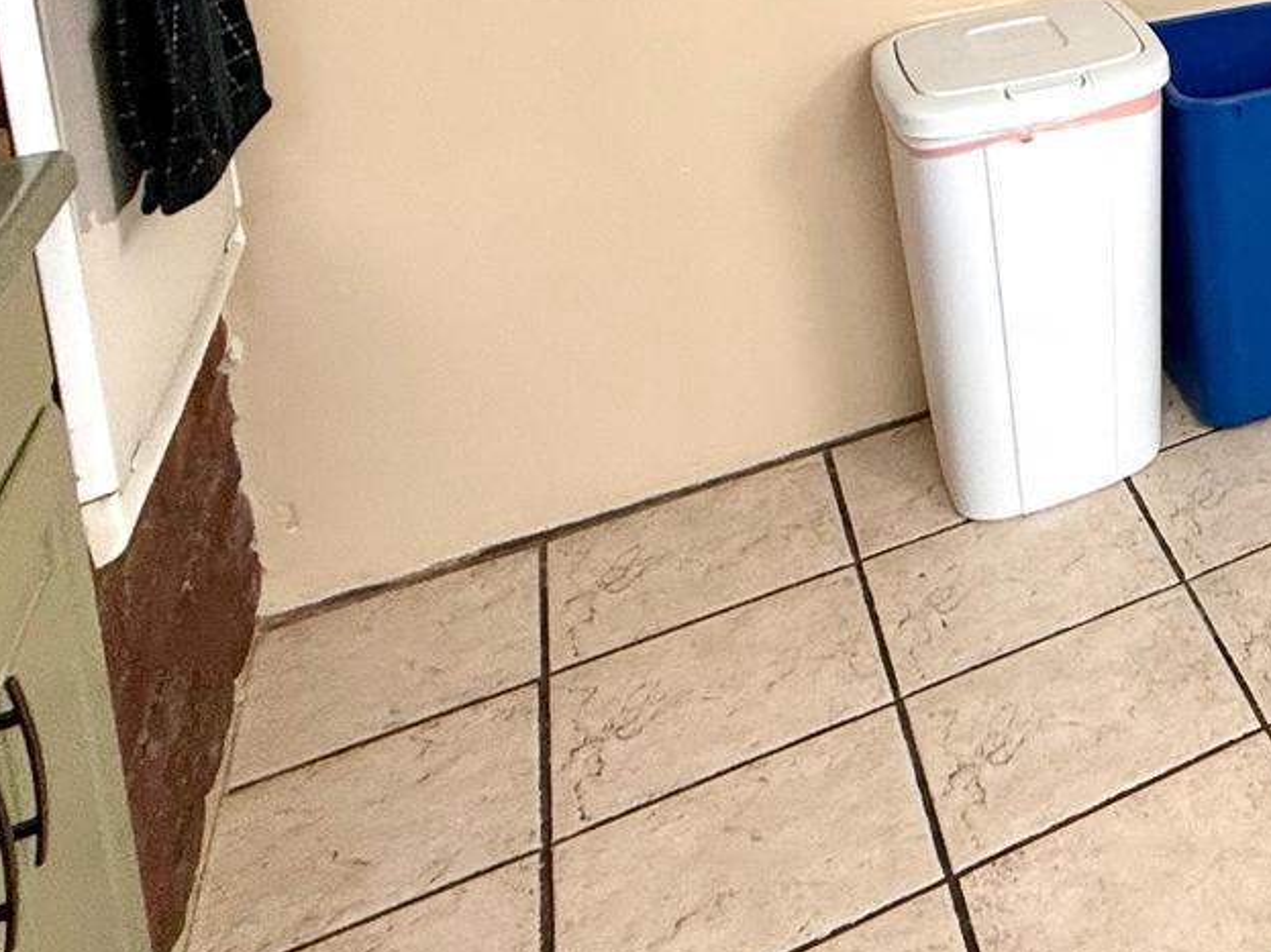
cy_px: -340
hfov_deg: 26.7
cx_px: 1983
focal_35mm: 46
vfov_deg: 26.0
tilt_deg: -8.7
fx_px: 1689
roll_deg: +0.1
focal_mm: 2.22
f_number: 2.2
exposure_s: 1/99
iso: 100
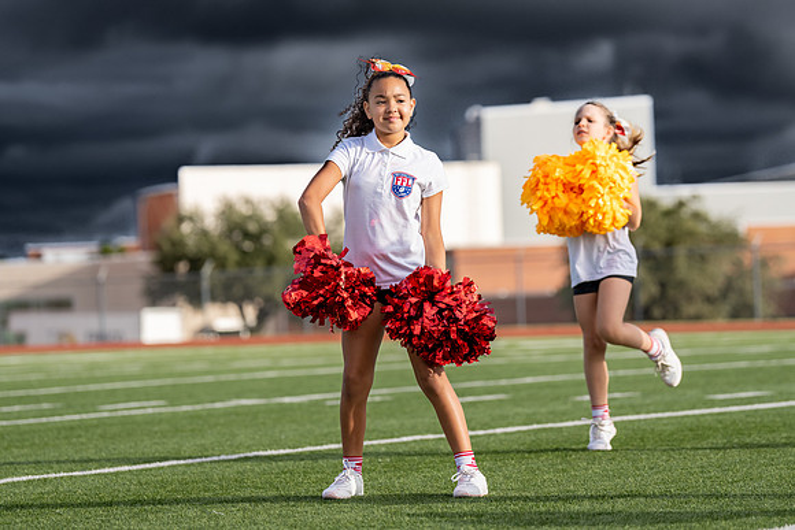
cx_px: 380
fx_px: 3374
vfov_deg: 9.0
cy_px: 206
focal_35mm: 153
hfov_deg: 13.4
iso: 250
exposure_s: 1/3200
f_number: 2.8
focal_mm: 119
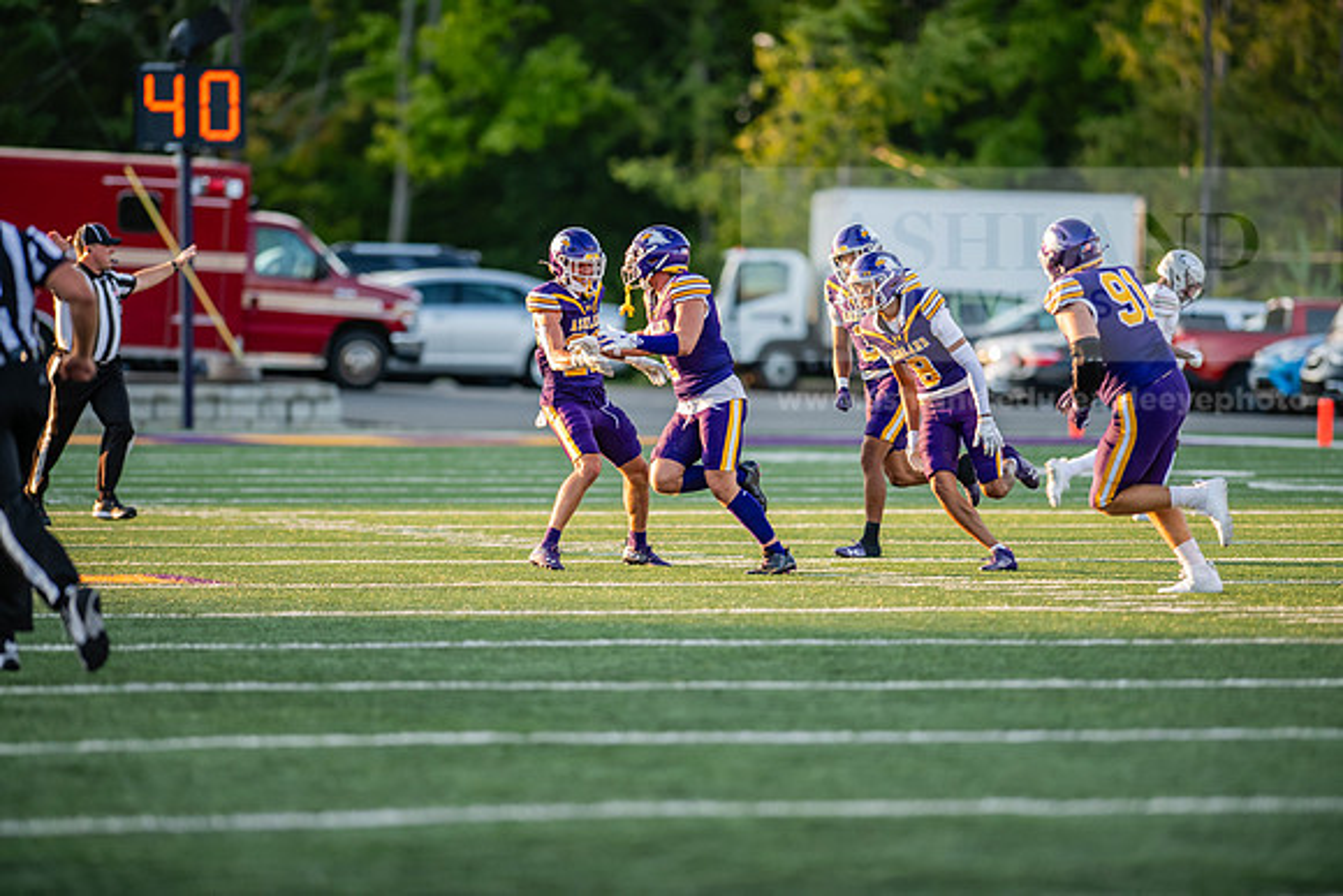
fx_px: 11194
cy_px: 448
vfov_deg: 4.6
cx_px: 672
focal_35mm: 300
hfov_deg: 6.9
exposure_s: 1/1250
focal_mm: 300
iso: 800
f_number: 3.2
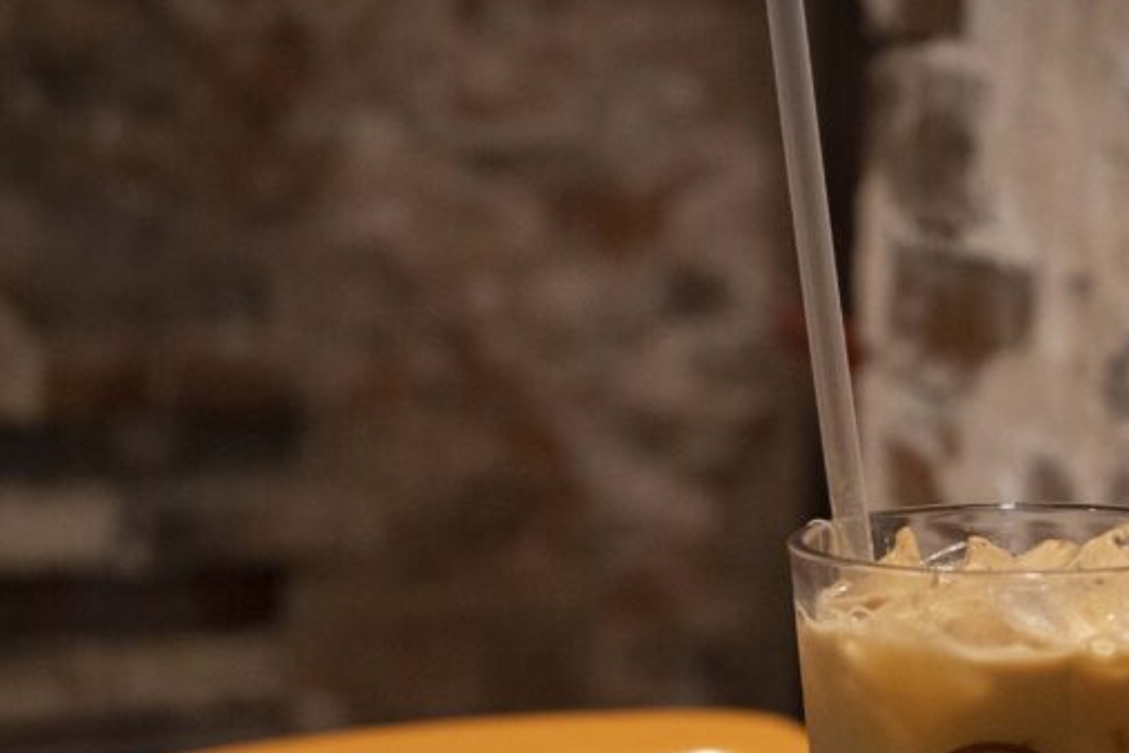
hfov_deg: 16.8
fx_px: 3796
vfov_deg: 11.3
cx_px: 849
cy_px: 667
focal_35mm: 121
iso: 12800
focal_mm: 60
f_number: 5.6
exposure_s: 1/125
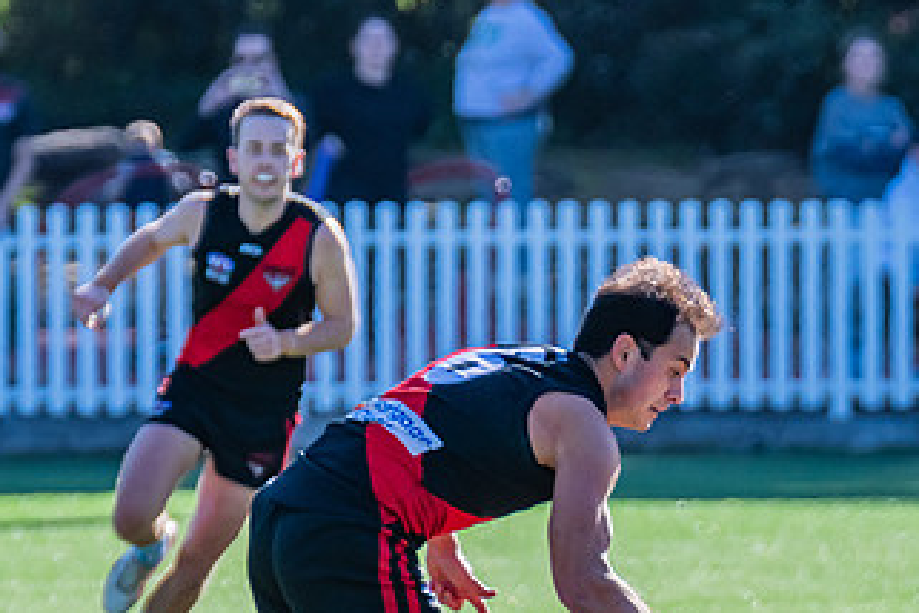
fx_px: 28053
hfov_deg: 1.9
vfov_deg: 1.3
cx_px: 1065
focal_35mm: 1099
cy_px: 620
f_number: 9
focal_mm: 440
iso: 800
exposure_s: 1/1250
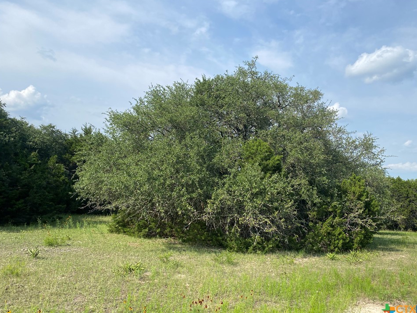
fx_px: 337
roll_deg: -1.9
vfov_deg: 49.7
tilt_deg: +5.4
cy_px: 157
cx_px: 221
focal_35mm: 28
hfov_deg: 63.4
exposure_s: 1/2755
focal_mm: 4.25
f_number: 1.8
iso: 32
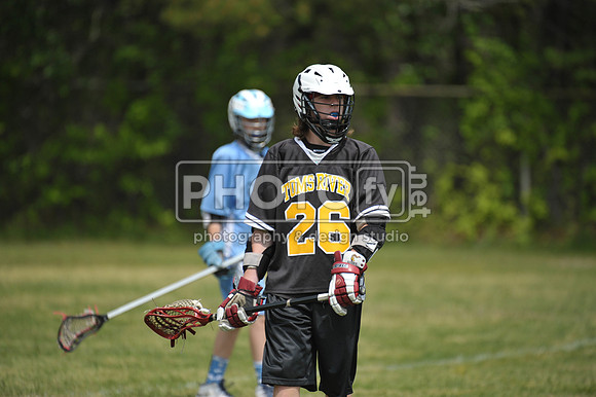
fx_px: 6618
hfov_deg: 5.2
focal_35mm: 400
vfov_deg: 3.4
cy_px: 198
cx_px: 298
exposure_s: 1/4000
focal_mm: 400
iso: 640
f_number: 4
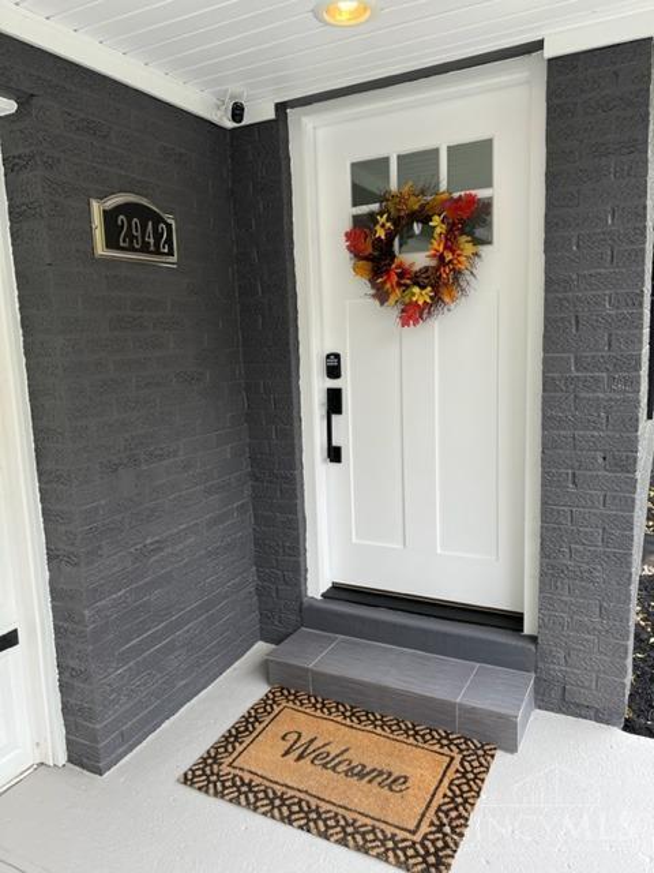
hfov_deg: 53.1
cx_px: 327
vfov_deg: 67.3
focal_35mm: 26
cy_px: 436
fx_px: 655
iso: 40
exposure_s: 1/230
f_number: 1.5
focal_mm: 5.7
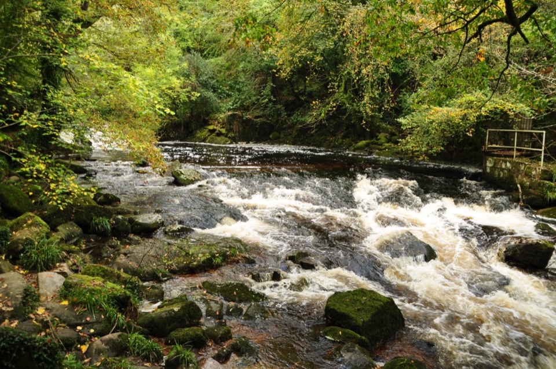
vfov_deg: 47.8
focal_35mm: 27
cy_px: 184
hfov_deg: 67.5
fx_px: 416
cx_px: 278
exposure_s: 1/80
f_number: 4.5
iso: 200
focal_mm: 18
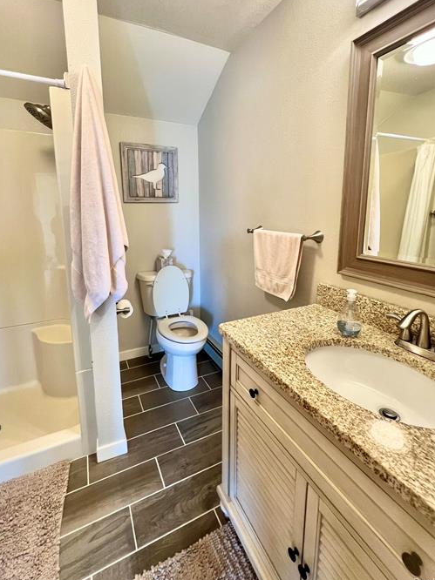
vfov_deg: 97.7
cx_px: 214
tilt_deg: -9.4
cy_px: 256
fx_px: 251
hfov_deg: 81.7
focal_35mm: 15
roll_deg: +0.5
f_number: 1.8
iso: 250
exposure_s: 1/60
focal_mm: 1.57
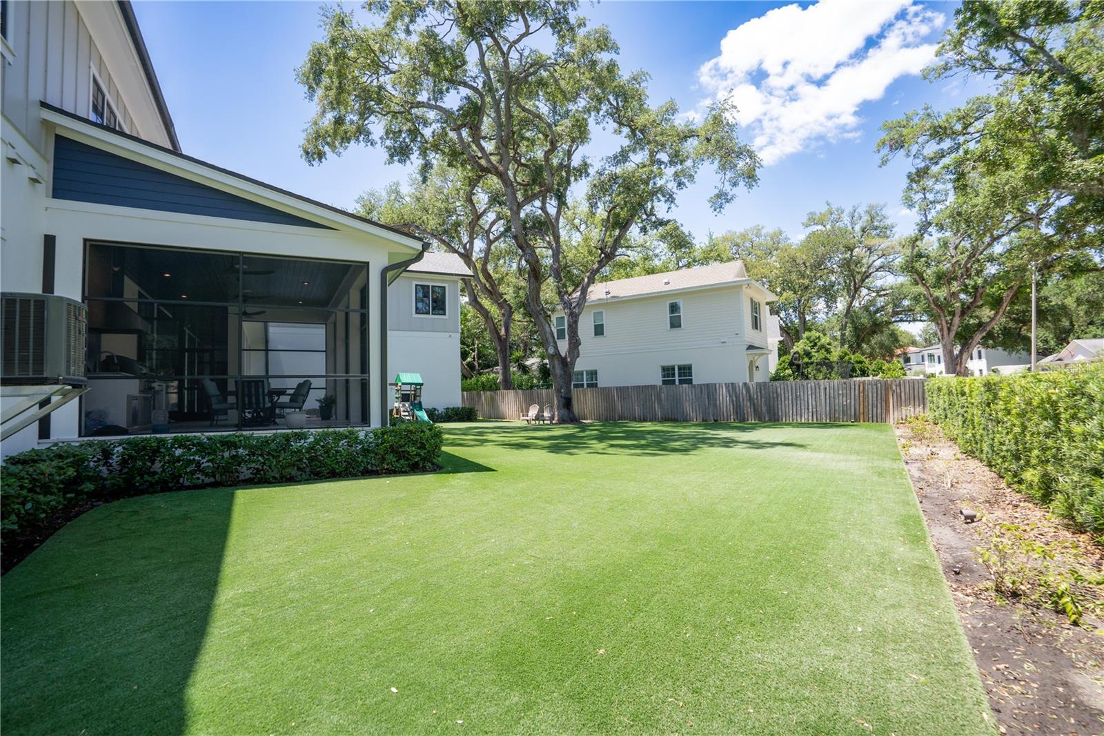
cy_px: 368
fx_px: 491
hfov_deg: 96.7
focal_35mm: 16
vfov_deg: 73.7
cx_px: 552
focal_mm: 16
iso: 100
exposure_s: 1/200
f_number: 5.6
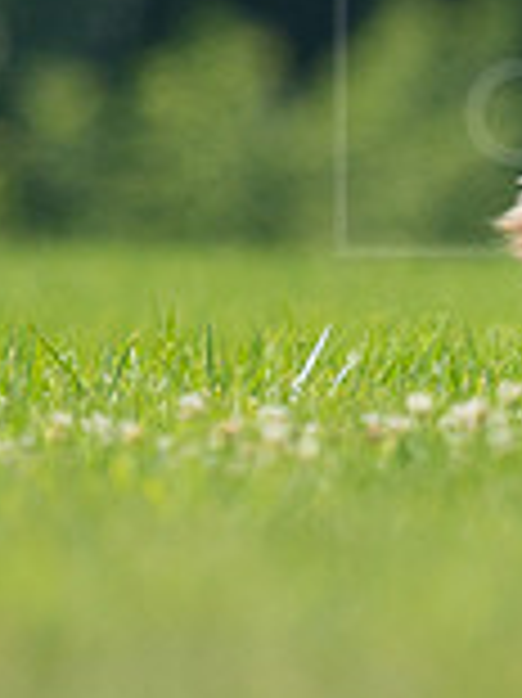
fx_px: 38859
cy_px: 187
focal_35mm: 1930
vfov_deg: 1.0
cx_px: 765
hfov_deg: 0.8
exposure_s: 1/4000
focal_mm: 535
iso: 1600
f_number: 6.3
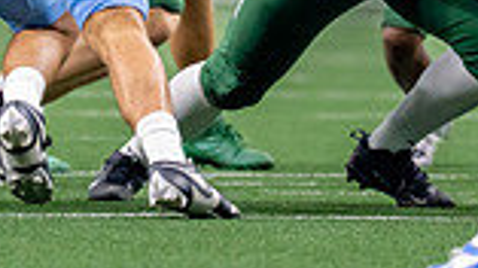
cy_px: -317
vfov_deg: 1.2
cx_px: 175
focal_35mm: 1034
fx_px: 13094
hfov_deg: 2.1
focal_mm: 191
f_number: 2.8
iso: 1600
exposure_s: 1/1000
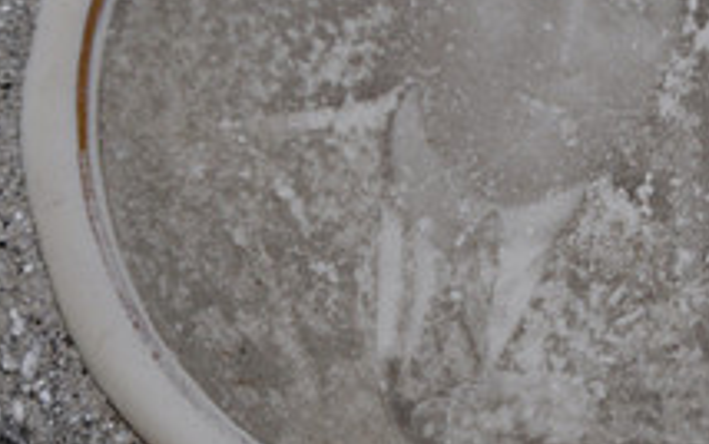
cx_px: 696
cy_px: 220
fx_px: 8398
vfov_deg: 3.0
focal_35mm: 434
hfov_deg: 4.8
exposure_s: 1/400
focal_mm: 105
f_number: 5.6
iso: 400
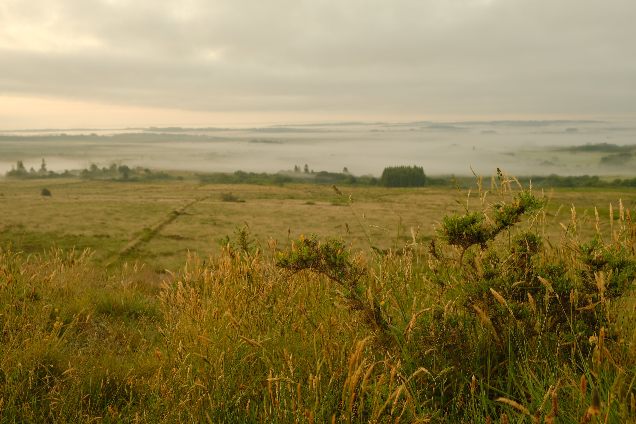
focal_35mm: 36
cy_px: 212
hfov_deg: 53.1
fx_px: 636
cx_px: 318
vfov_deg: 36.9
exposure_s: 1/15
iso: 160
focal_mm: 24.3
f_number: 6.4
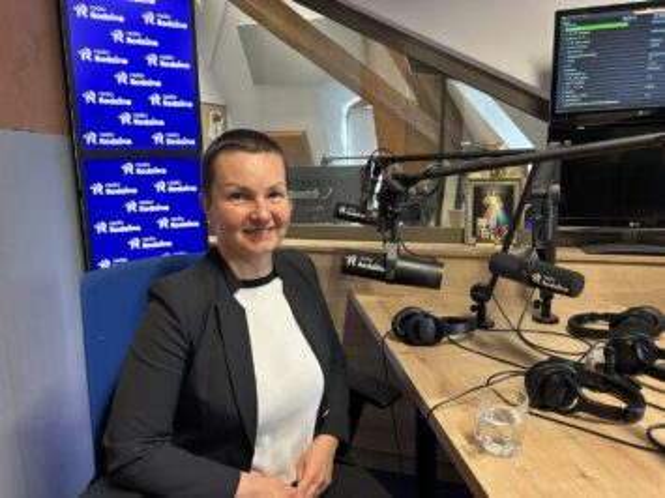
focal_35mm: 26
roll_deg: +0.8
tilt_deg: -10.4
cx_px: 332
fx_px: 499
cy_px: 249
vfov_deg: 53.0
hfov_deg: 67.3
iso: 400
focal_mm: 5.7
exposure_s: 1/50
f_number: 1.5
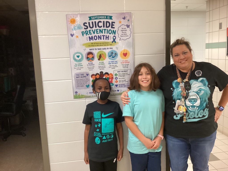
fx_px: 204
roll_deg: +2.3
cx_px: 114
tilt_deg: -9.7
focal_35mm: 31
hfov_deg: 58.4
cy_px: 86
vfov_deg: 45.4
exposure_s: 1/50
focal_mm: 3.3
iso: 250
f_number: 2.4
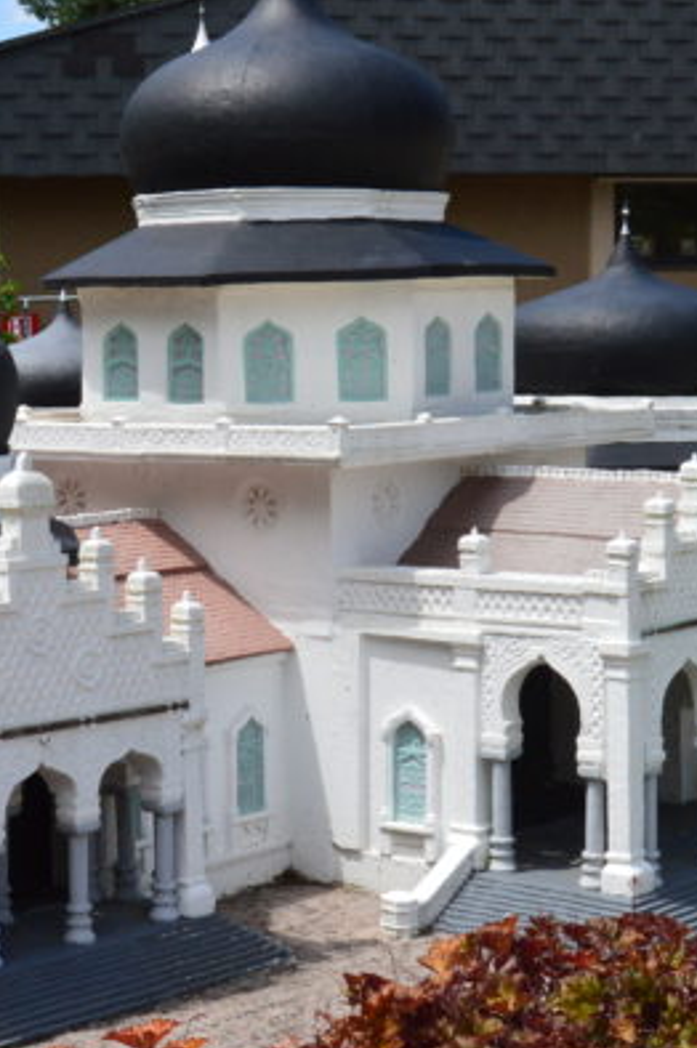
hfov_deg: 17.3
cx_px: 120
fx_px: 2269
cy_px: 499
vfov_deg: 26.0
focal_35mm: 78
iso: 400
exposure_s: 1/400
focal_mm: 20
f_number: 11
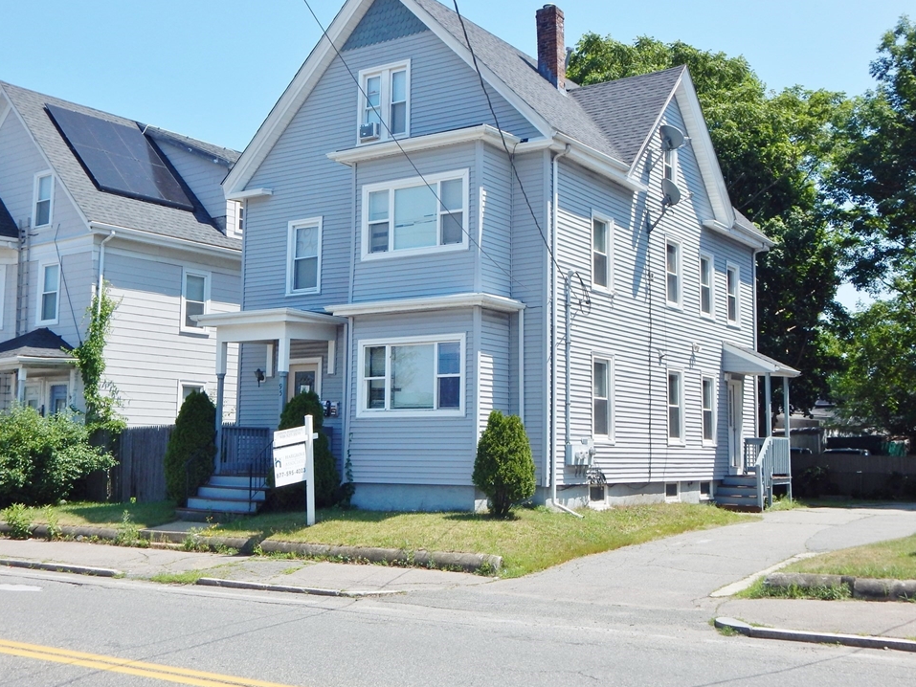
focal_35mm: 46
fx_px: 1217
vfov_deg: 31.5
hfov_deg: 41.2
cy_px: 329
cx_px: 478
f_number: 3.6
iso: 125
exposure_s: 1/1250
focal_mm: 7.7
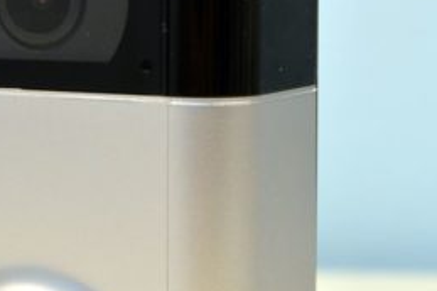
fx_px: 1600
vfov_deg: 10.3
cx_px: 164
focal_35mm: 132
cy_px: -3
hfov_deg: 15.5
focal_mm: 38
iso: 800
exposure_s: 1/25
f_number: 10
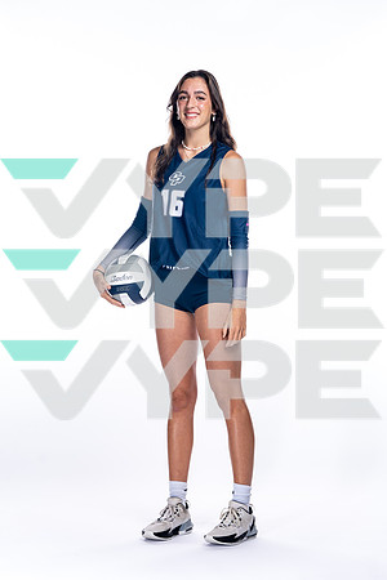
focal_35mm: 103
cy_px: 290
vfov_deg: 19.8
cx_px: 194
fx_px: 1661
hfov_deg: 13.3
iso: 400
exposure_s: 1/250
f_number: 5.6
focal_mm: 103
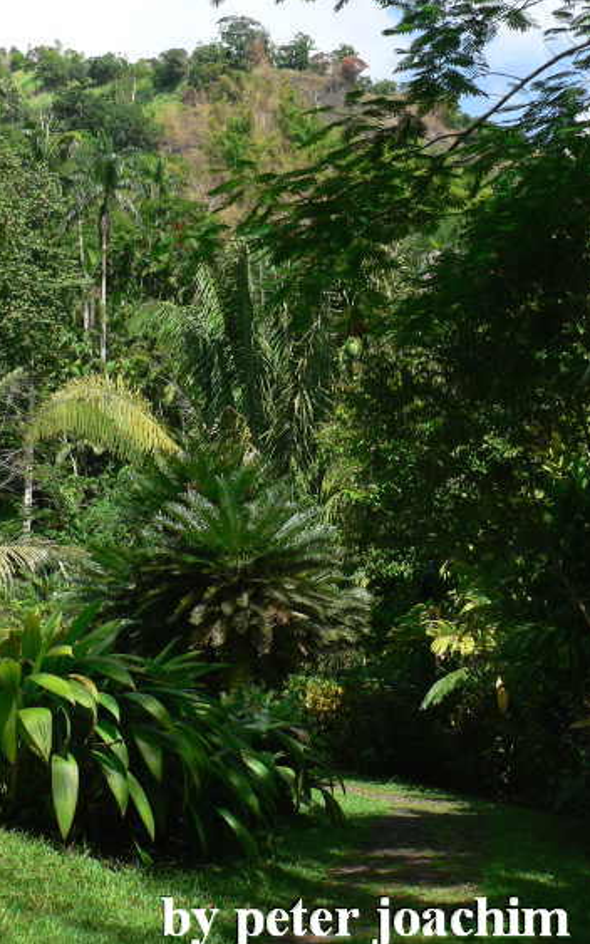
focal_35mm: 63
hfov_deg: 20.6
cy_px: 472
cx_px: 244
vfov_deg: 32.5
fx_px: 1620
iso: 64
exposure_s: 1/400
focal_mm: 10.1
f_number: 4
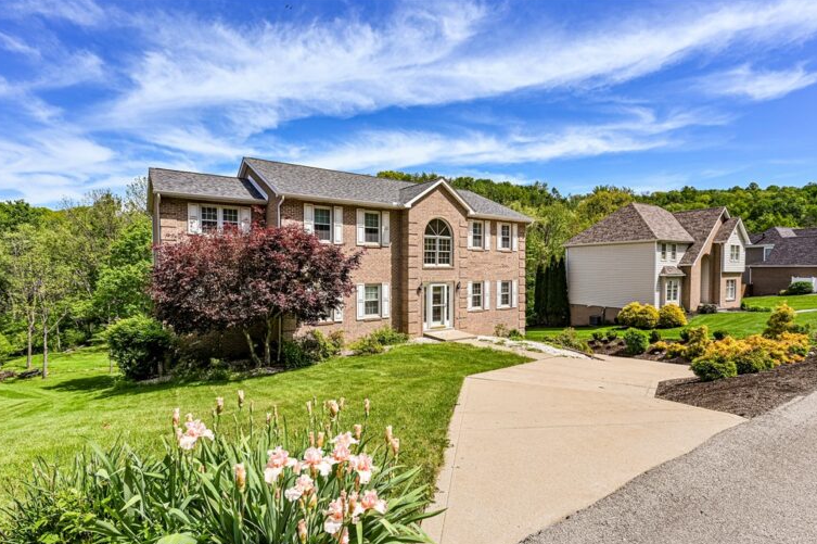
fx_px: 398
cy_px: 283
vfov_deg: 68.7
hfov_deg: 91.5
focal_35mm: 18
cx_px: 406
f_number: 8
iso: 100
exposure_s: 1/200
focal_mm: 16.5
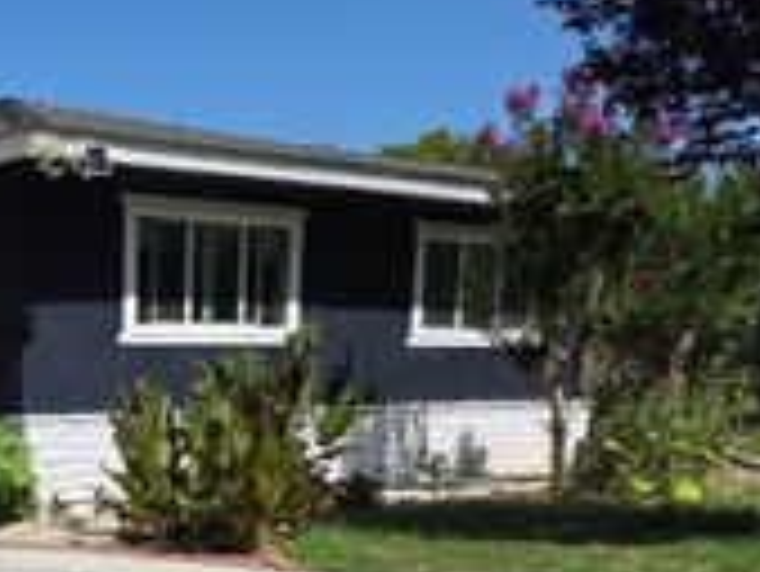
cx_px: -328
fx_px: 1494
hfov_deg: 23.7
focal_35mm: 68
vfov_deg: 20.2
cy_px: 700
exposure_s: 1/7061
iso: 80
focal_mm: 6.25
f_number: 1.7
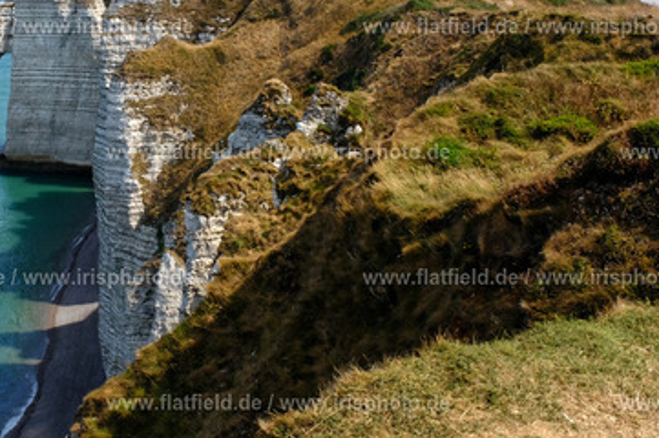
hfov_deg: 28.0
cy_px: 126
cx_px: 142
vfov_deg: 19.1
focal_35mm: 71
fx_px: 1298
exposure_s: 1/105
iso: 160
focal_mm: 26.4
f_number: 13
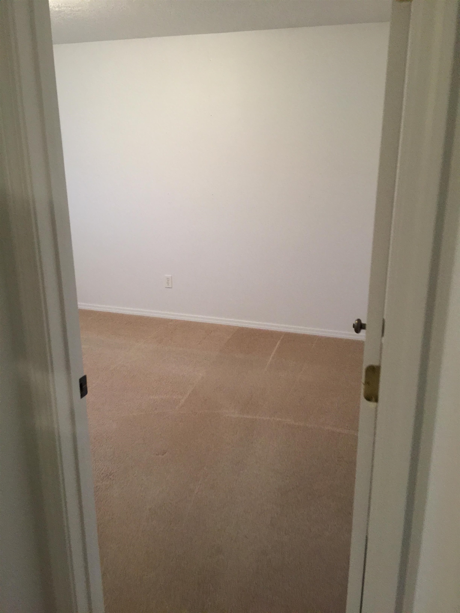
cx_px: 230
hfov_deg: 48.2
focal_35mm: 29
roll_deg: +2.6
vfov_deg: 61.7
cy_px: 306
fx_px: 514
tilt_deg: -8.6
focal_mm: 4.15
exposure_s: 1/15
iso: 80
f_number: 2.2
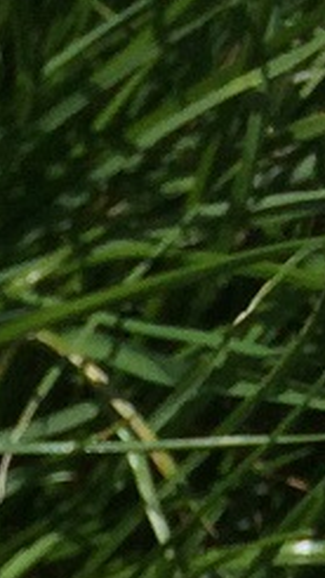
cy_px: 1312
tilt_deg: -45.8
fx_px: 2954
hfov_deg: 4.9
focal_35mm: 193
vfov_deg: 10.0
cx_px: -1425
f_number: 2.2
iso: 32
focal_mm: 4.15
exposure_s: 1/2933
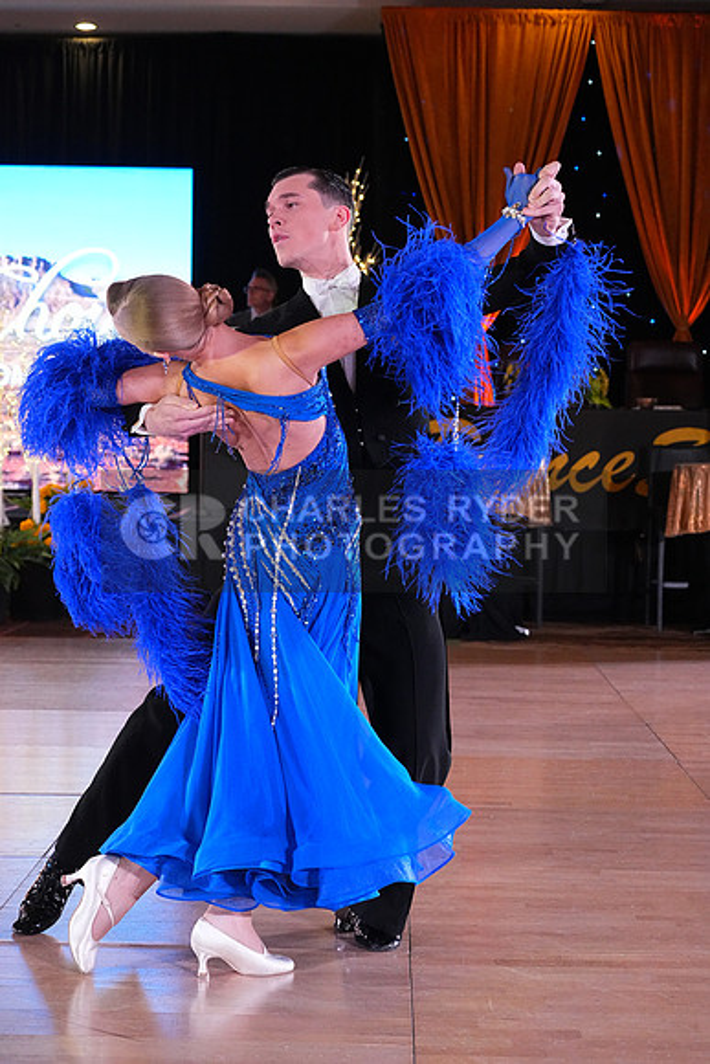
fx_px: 2069
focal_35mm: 70
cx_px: 355
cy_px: 532
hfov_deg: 19.5
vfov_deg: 28.8
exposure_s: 1/400
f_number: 5.6
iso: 8000
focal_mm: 70
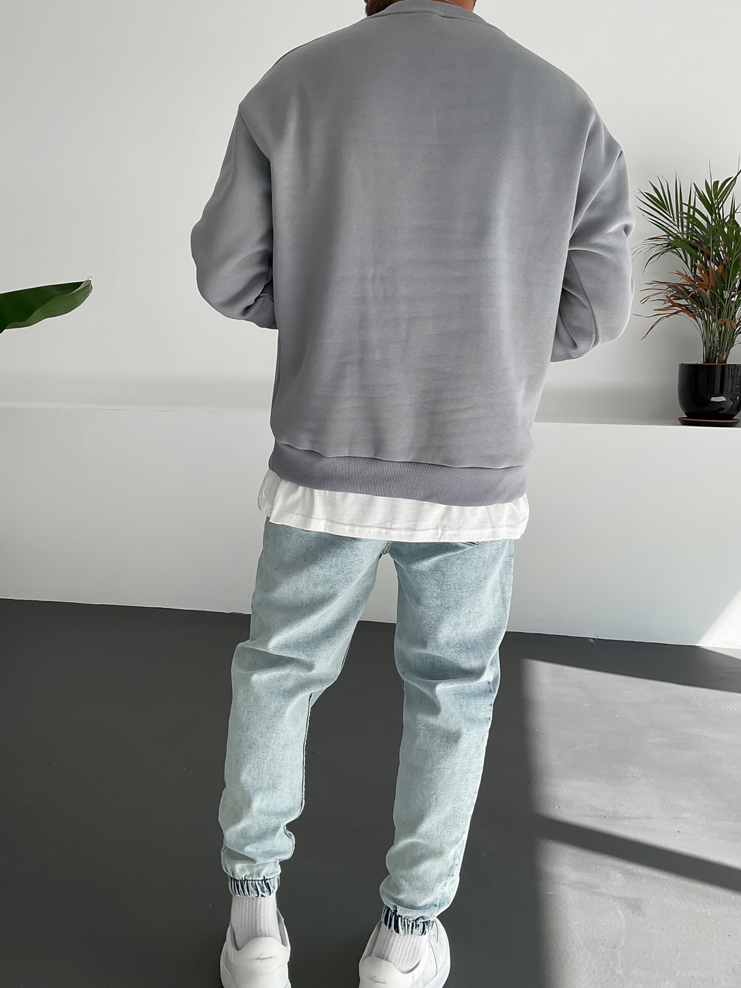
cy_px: 472
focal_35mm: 32
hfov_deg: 44.1
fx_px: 913
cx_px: 347
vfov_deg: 56.8
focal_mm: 3
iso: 16
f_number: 1.8
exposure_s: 1/320
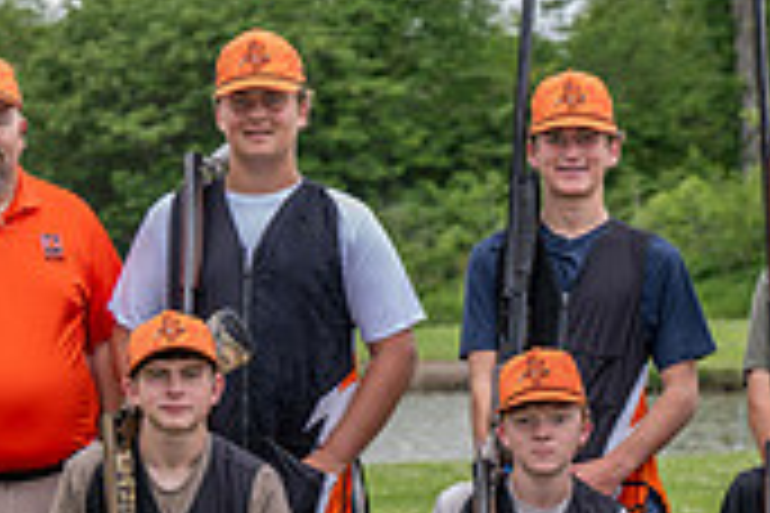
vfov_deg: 5.8
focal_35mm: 237
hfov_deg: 8.6
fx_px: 5069
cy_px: 470
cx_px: 932
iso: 32
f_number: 4
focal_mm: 70
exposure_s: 1/125
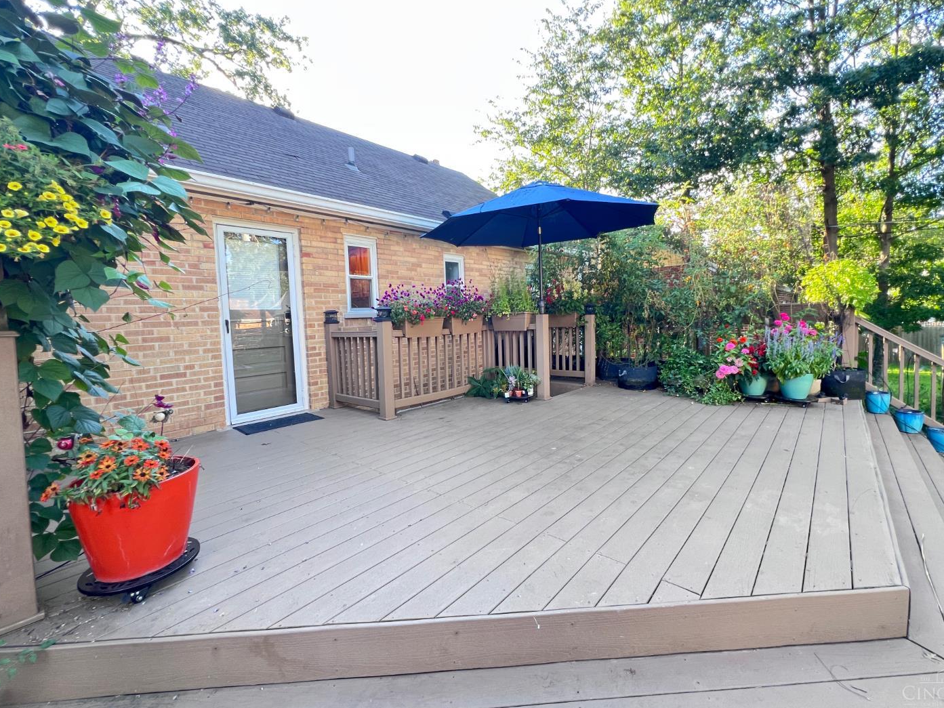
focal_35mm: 14
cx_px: 498
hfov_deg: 102.0
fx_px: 382
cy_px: 335
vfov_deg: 85.6
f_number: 1.8
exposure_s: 1/99
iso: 125
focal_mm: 1.57
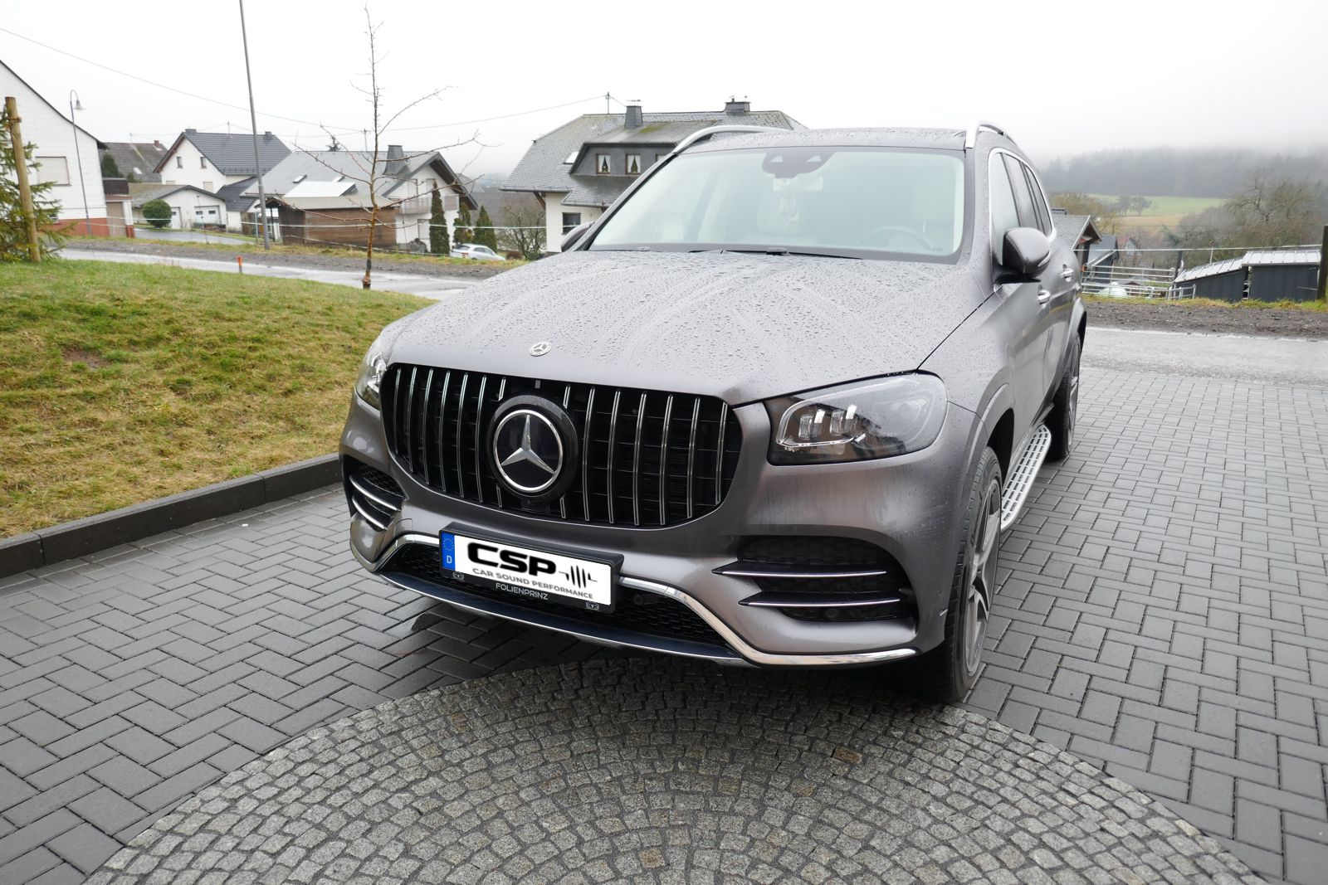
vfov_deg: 51.3
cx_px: 664
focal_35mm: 25
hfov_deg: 71.5
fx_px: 922
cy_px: 442
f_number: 2.8
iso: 160
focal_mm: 9.1
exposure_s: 1/60
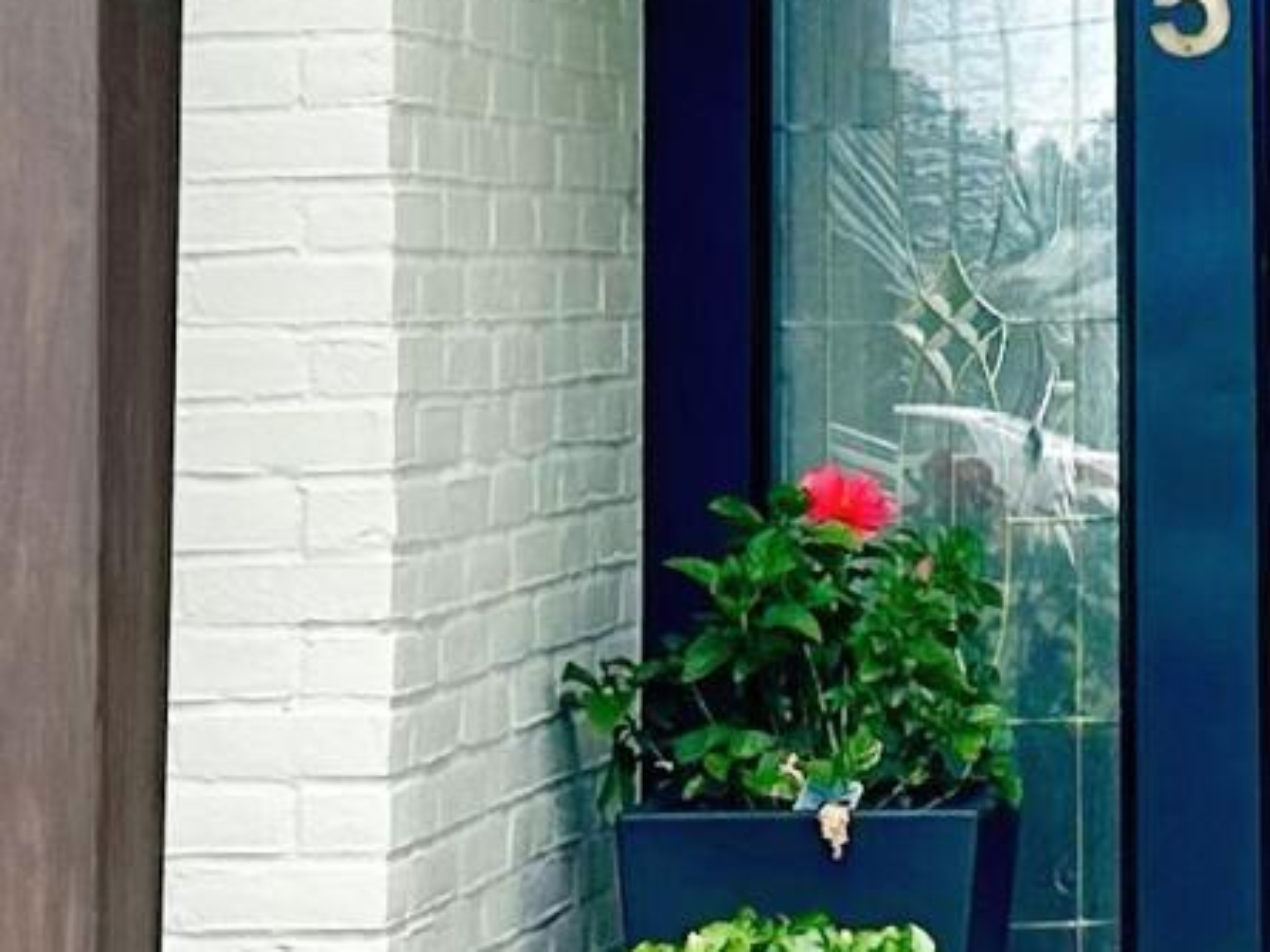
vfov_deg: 9.1
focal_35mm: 161
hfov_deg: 11.9
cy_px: -278
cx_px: 1762
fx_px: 5905
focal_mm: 6.86
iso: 80
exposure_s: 1/4184
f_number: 1.78
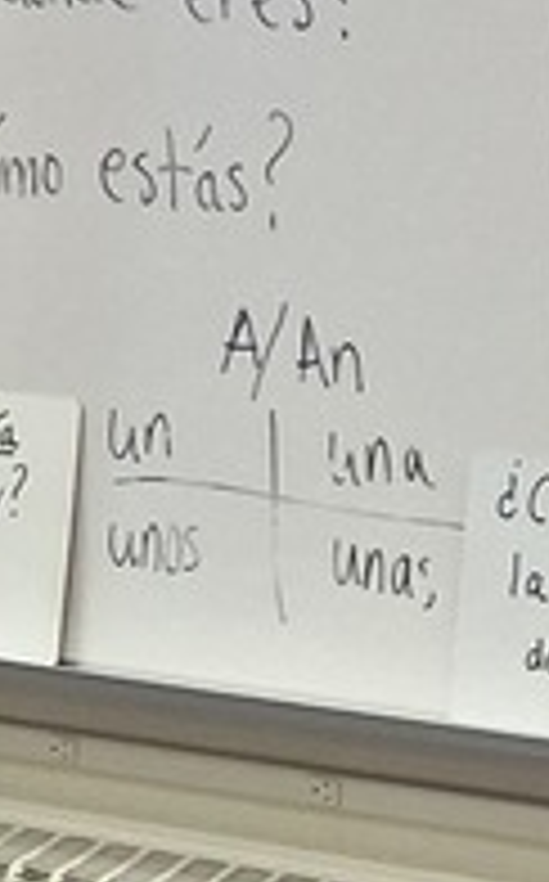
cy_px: 1426
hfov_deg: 9.1
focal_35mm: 144
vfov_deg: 13.5
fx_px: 3457
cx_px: 423
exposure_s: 1/60
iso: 320
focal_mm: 3.98
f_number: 1.8
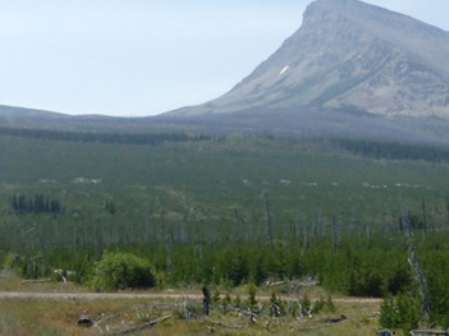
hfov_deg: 24.7
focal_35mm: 78
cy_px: 166
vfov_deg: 18.9
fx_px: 1011
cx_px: 349
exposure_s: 1/500
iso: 640
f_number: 14
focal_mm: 8.3
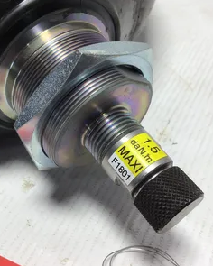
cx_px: 98
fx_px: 323
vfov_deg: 44.8
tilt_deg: -46.3
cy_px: 133
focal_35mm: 41
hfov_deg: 36.5
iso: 32
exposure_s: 1/120
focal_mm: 3.3
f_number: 2.4
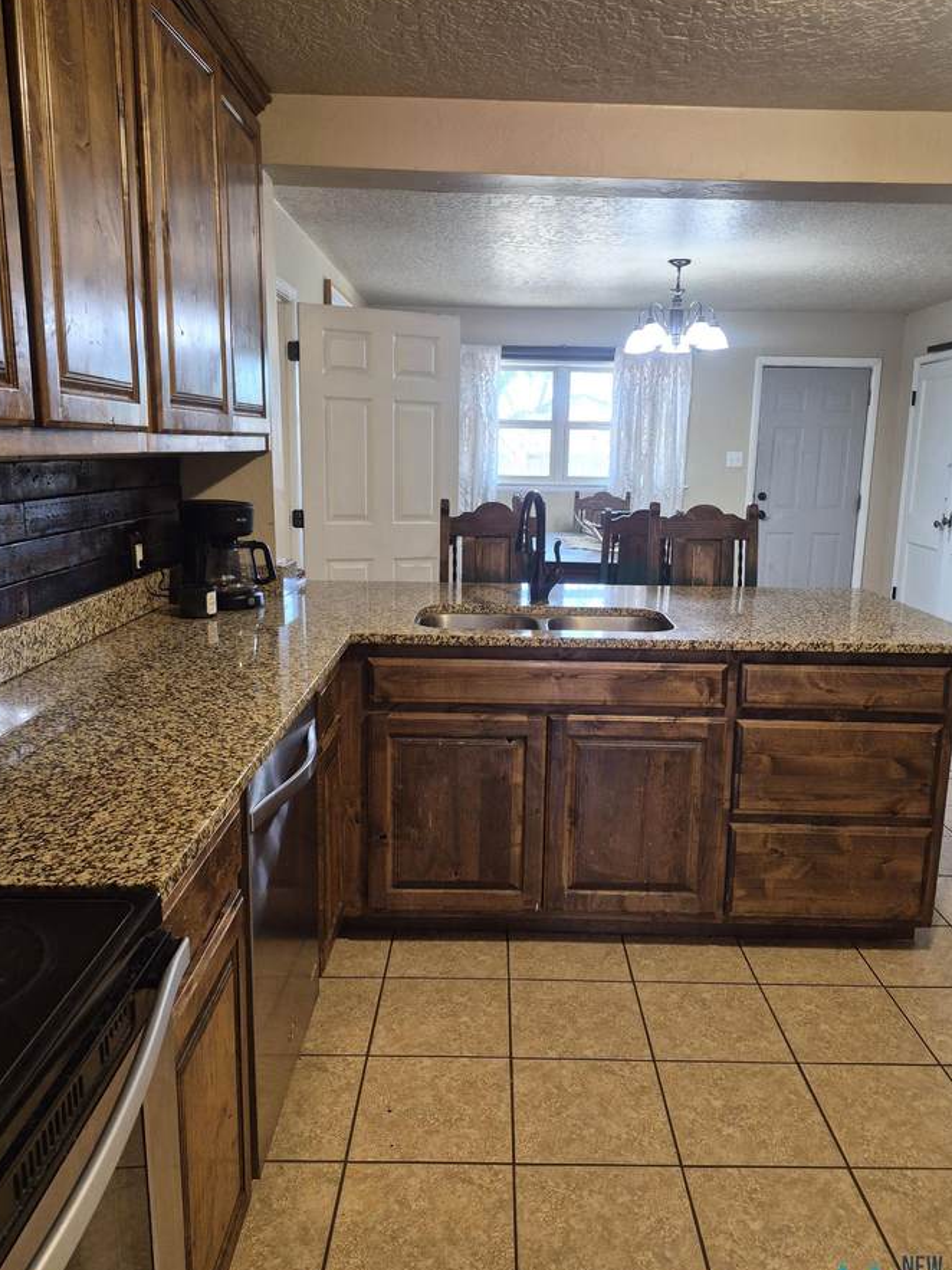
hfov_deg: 54.9
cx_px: 495
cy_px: 624
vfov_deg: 69.4
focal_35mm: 25
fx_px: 917
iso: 400
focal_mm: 5.4
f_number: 1.8
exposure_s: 1/120
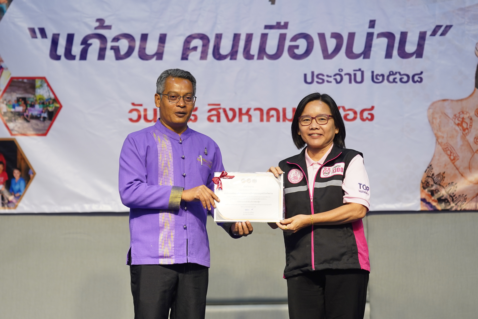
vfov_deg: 10.8
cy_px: 160
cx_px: 239
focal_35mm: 127
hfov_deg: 16.1
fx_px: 1686
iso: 400
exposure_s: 1/160
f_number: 1.8
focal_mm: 85
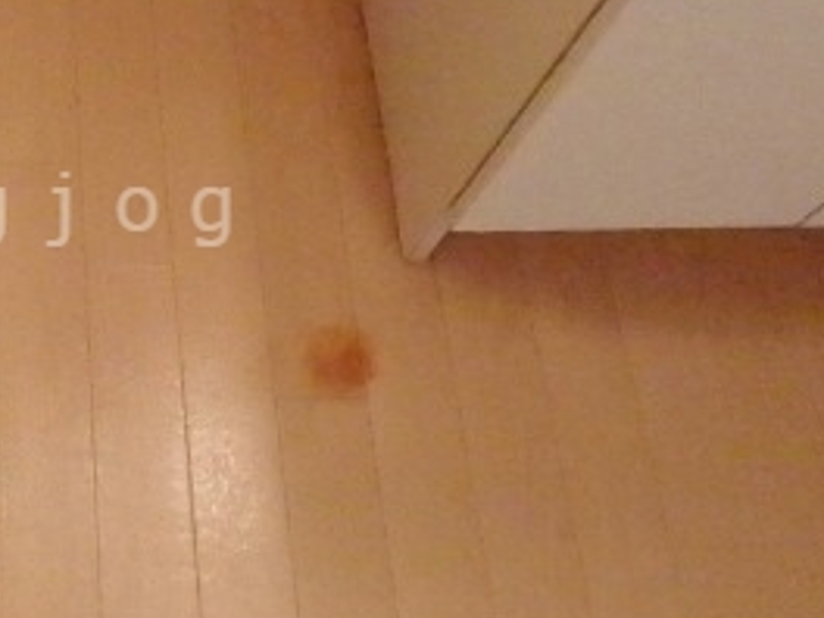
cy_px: 209
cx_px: 34
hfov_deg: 34.7
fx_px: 1214
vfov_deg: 28.4
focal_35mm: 51
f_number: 3.5
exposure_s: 1/400
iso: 3200
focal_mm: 3.7
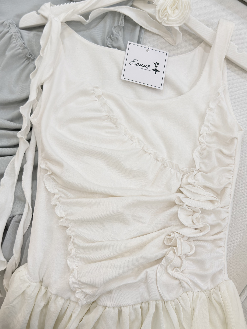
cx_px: 124
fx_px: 362
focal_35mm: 38
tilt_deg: -77.3
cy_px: 164
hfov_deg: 37.7
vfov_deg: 49.0
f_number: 1.78
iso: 64
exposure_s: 1/100
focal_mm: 6.76
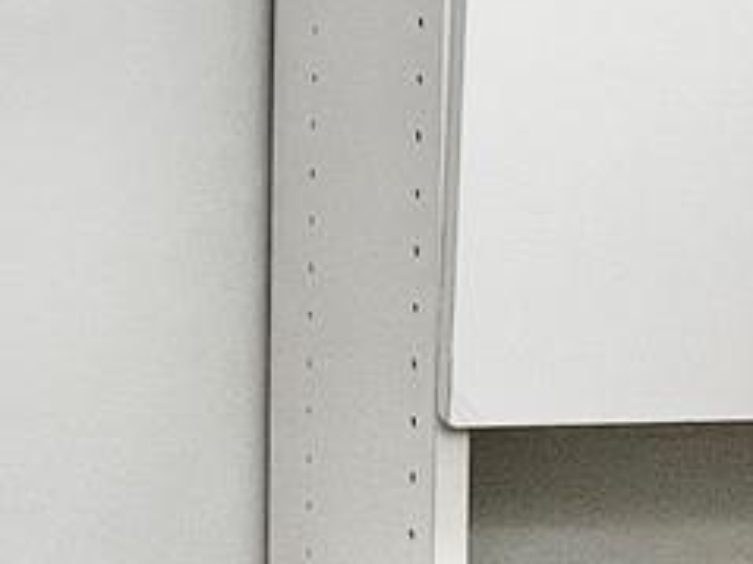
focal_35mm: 87
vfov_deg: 14.6
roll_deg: -1.6
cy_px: -495
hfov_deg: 21.9
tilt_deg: +0.0
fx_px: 1892
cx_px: 50
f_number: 1.8
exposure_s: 1/120
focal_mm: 1.57
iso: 160
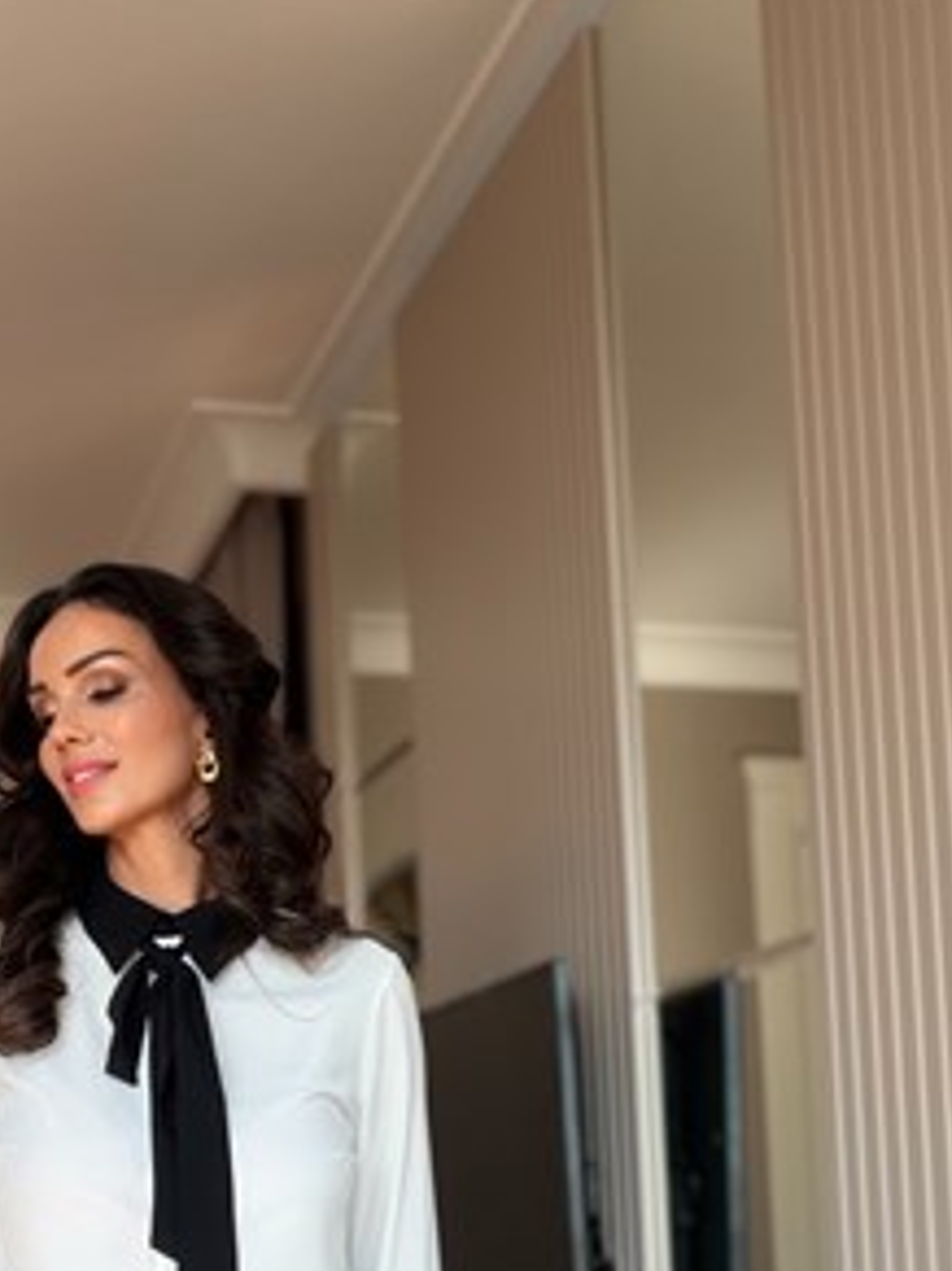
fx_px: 2018
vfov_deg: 33.2
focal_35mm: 55
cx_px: 297
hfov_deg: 26.4
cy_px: 1138
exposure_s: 1/121
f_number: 1.9
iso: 32
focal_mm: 2.71
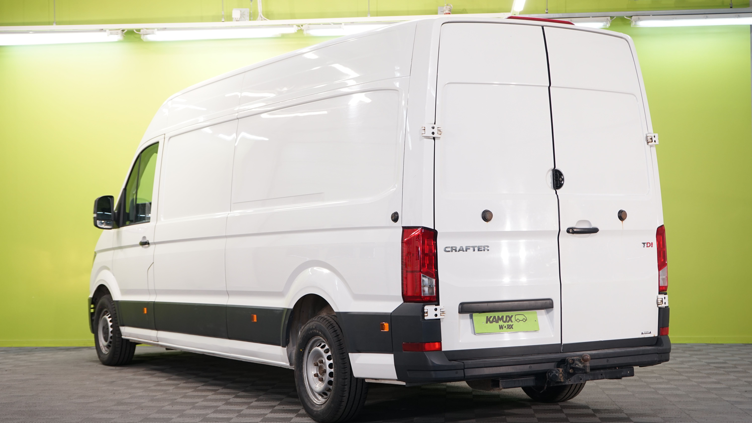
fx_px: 1177
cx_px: 376
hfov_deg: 35.4
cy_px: 224
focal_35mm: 59
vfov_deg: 20.4
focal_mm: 56
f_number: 6.3
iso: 500
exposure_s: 1/25
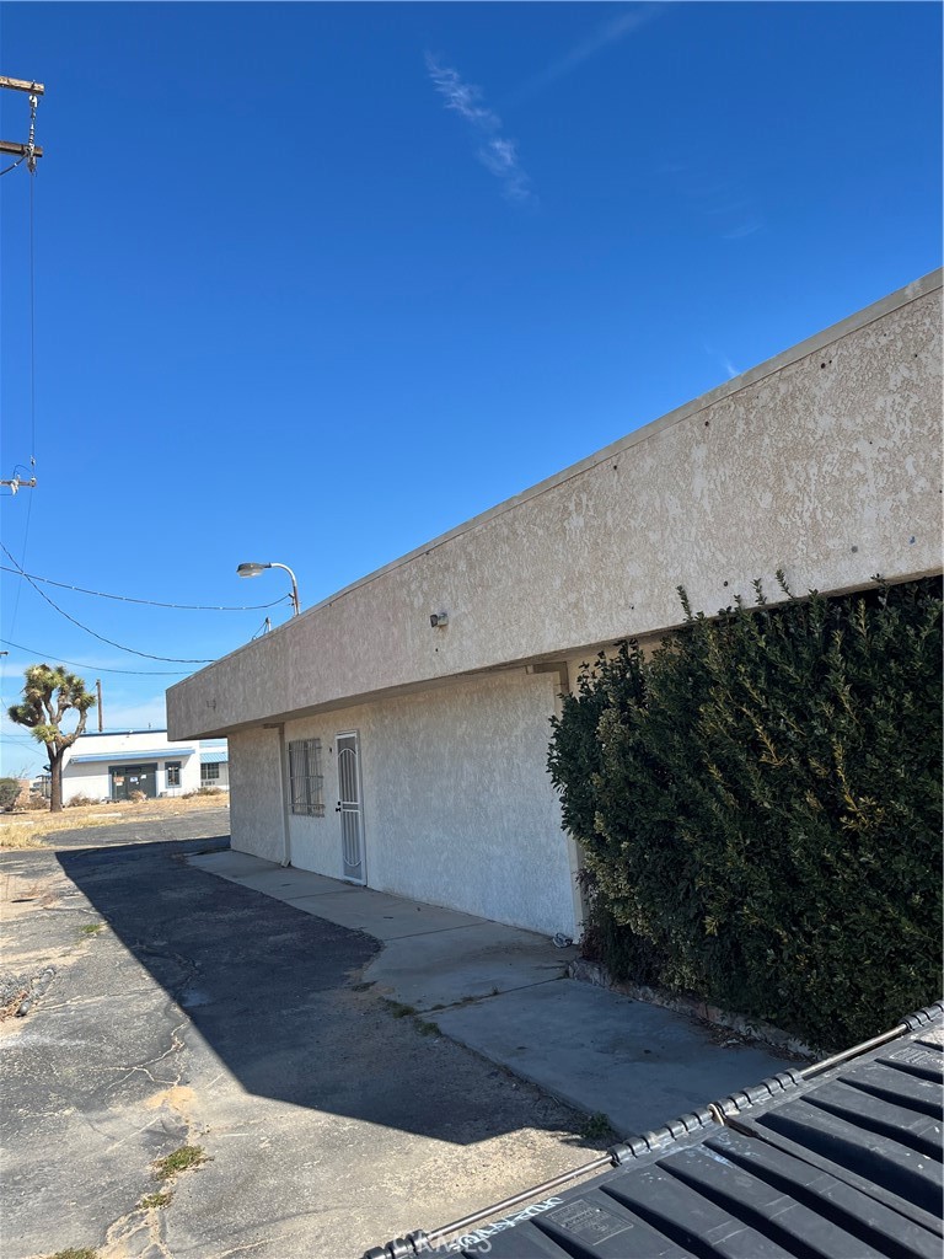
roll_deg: +4.5
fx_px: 945
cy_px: 630
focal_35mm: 26
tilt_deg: +8.0
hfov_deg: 53.1
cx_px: 472
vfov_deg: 67.3
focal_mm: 5.1
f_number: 1.6
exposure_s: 1/2463
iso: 50
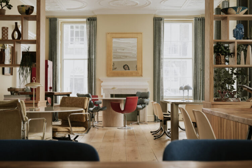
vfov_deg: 26.5
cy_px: 85
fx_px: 357
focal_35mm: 51
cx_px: 126
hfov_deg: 38.9
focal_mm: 50
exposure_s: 1/13
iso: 320
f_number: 7.1
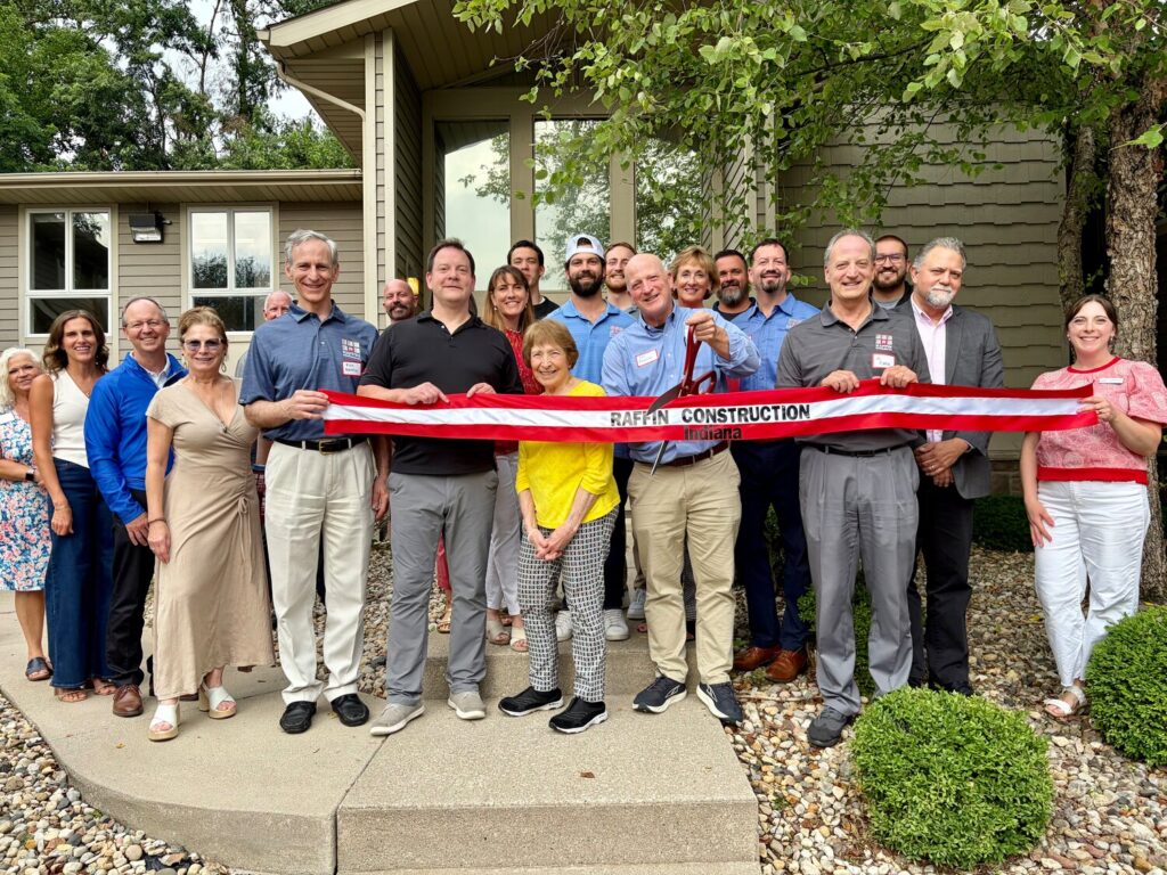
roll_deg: +0.7
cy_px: 438
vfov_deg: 53.1
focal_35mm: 26
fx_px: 877
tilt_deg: +1.6
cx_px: 584
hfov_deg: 67.3
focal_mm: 5.96
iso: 50
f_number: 1.6
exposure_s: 1/586
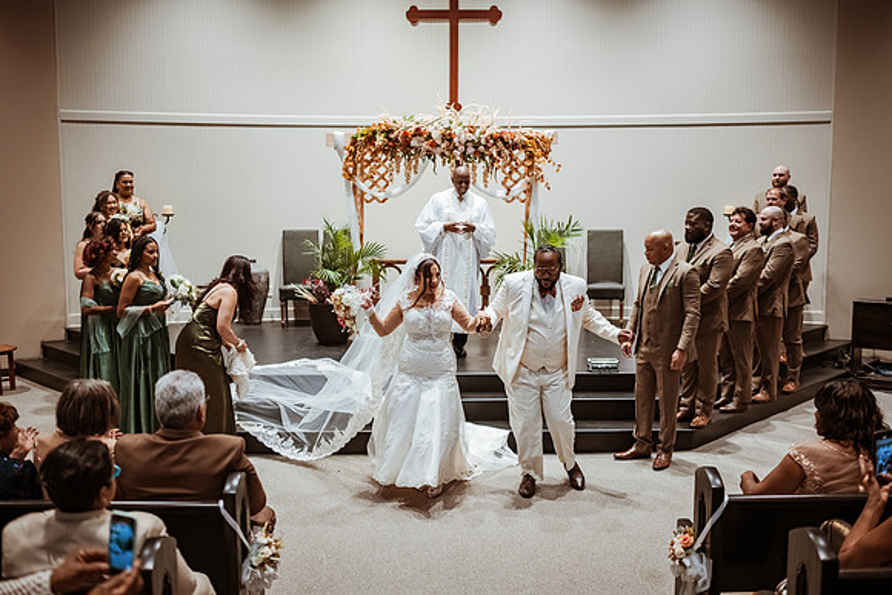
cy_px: 298
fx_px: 867
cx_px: 446
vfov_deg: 37.9
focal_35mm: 35
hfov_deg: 54.4
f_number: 1.8
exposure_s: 1/500
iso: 1000
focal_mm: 35
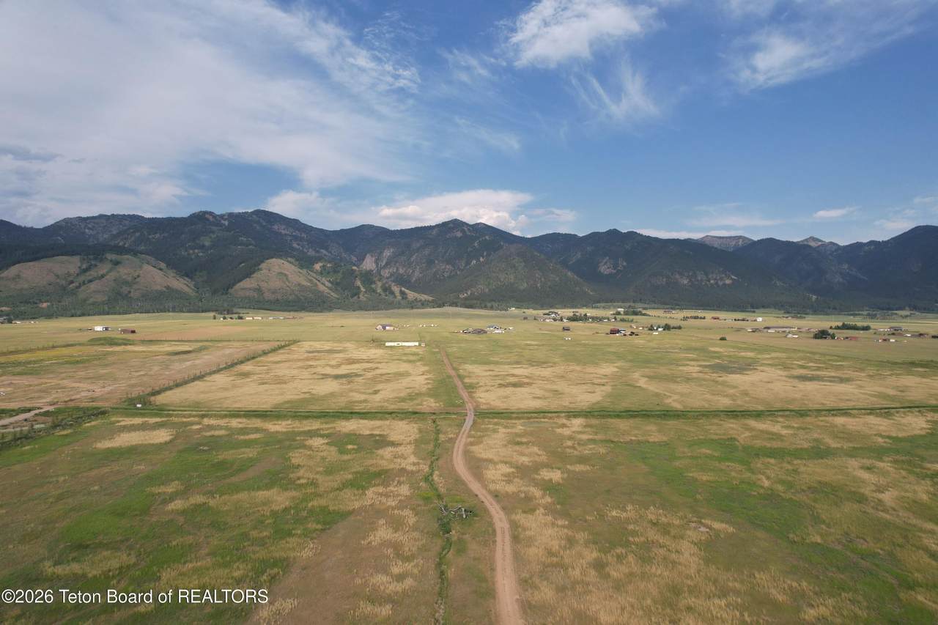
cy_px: 312
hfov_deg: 78.6
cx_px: 469
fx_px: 573
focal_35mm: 22
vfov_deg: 57.2
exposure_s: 1/1250
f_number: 2.8
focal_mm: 8.38
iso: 100
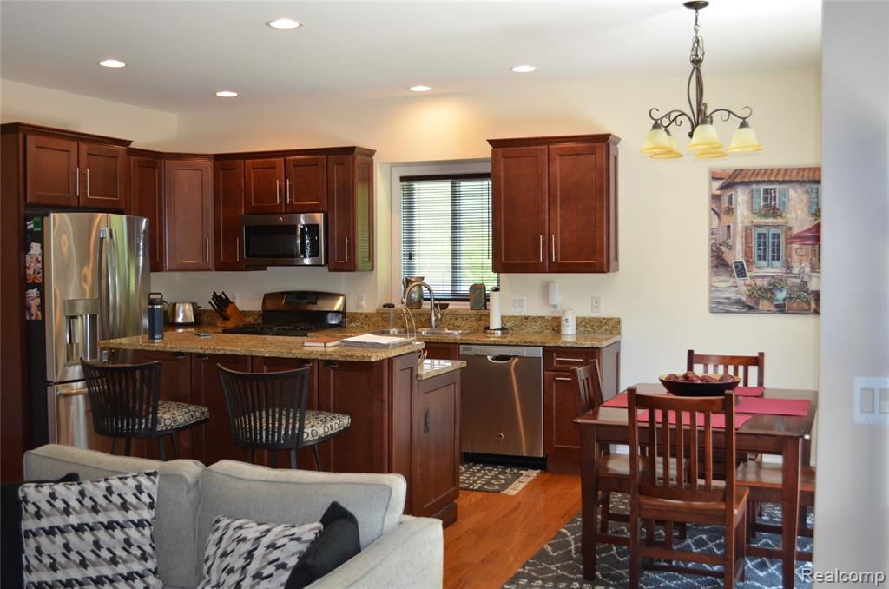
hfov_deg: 49.6
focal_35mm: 39
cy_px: 294
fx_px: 961
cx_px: 444
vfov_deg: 34.1
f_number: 4.2
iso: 500
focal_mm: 26
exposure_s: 1/60
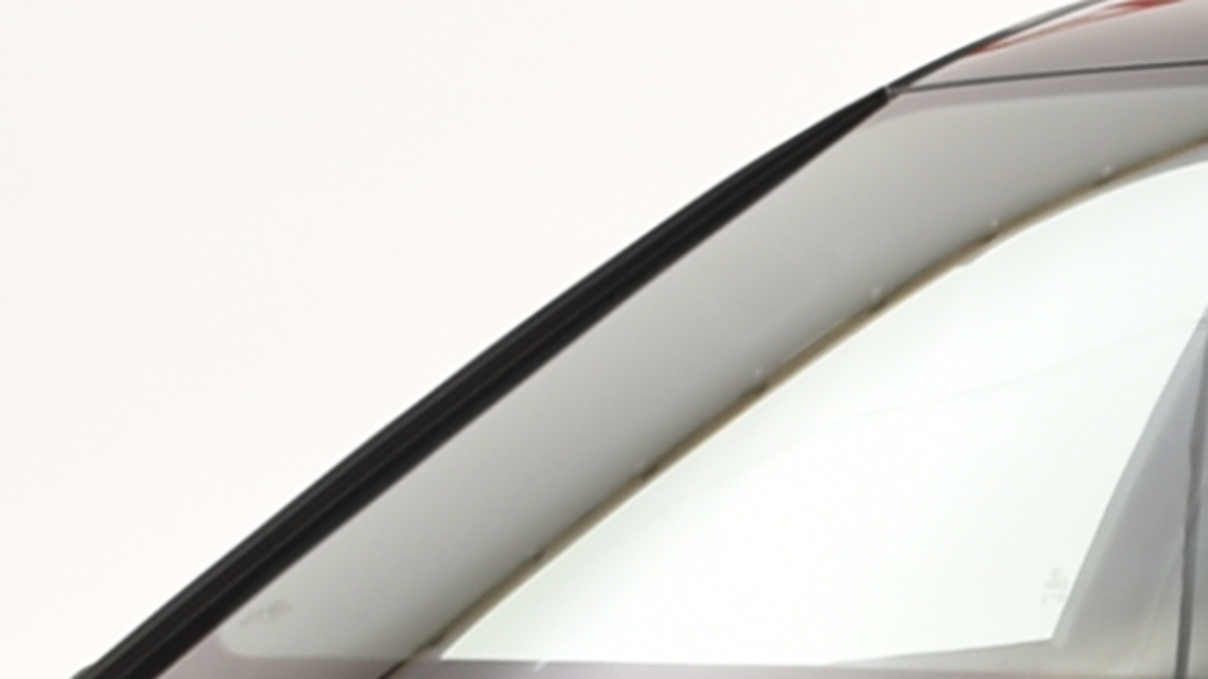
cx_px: 2074
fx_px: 10309
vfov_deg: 3.7
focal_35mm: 322
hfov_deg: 6.6
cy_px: 1401
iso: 100
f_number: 7.1
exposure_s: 1/200
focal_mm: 27
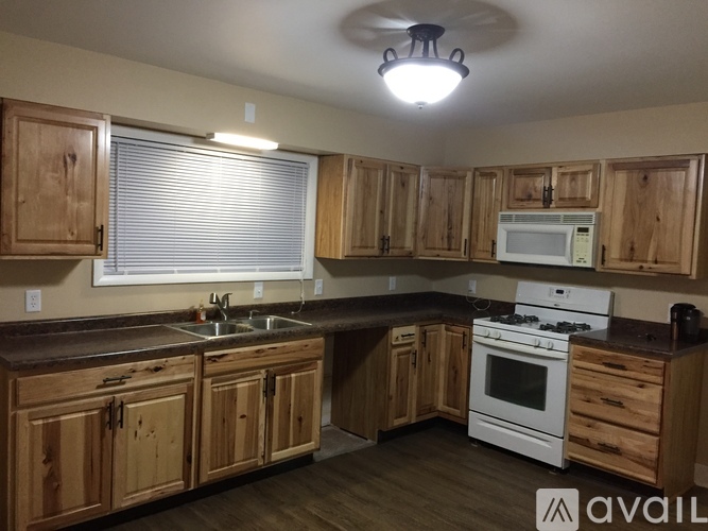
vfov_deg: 48.2
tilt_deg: -4.2
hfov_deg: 61.7
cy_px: 266
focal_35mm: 29
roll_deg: -2.5
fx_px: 593
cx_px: 354
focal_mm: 4.15
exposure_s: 1/30
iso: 200
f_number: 2.2
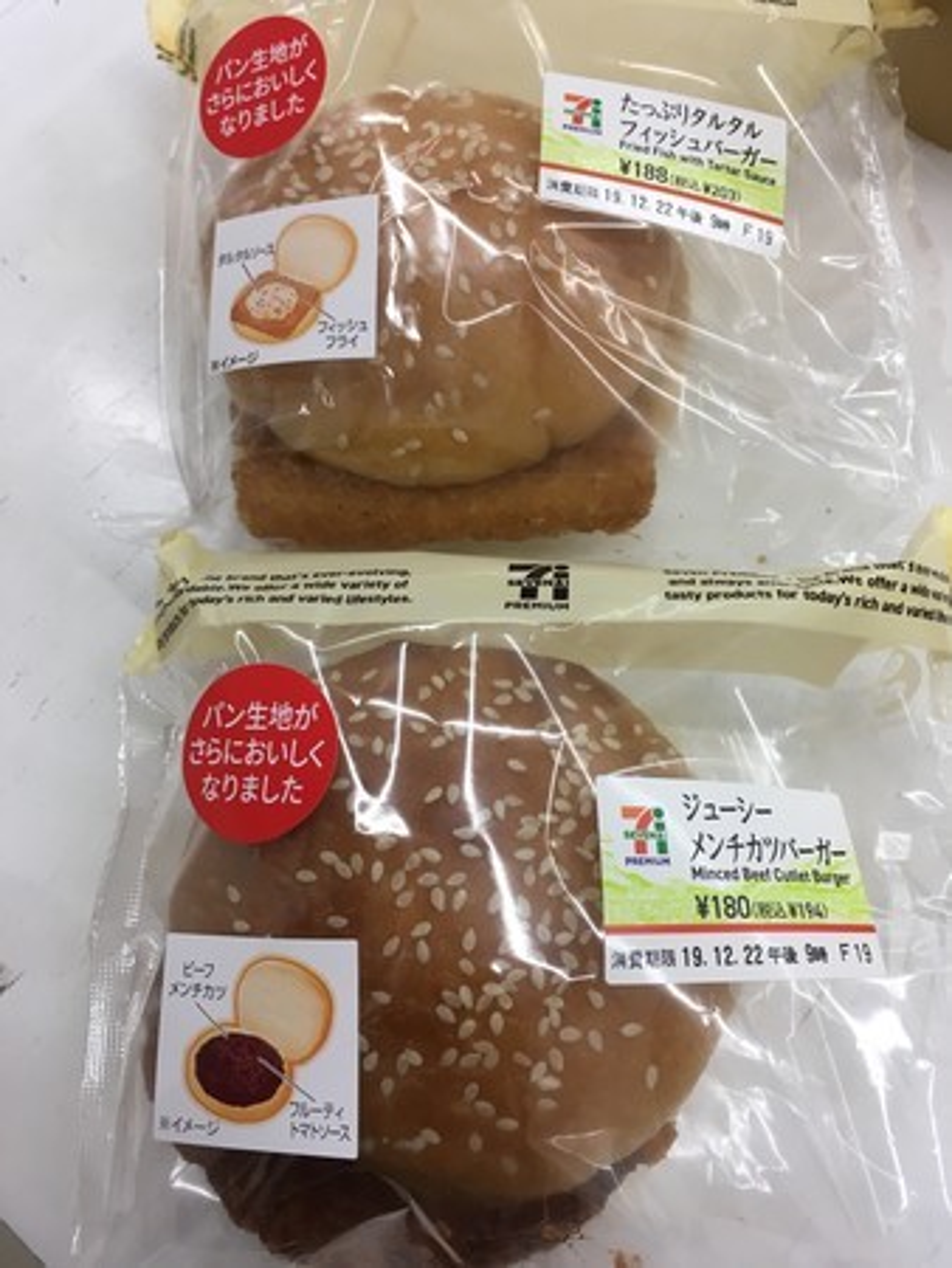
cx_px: 476
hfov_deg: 48.3
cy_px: 634
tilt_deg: -73.3
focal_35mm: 29
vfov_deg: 61.6
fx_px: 1062
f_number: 2.2
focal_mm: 4.15
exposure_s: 1/40
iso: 25
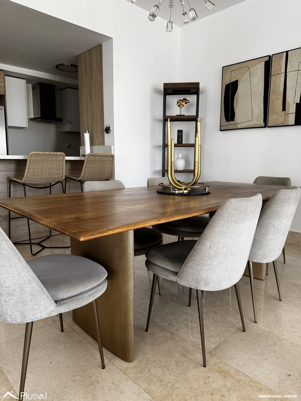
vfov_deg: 71.6
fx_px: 278
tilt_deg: -7.7
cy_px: 200
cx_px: 150
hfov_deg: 56.8
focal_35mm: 24
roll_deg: +0.6
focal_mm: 6.76
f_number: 1.78
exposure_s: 1/121
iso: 160
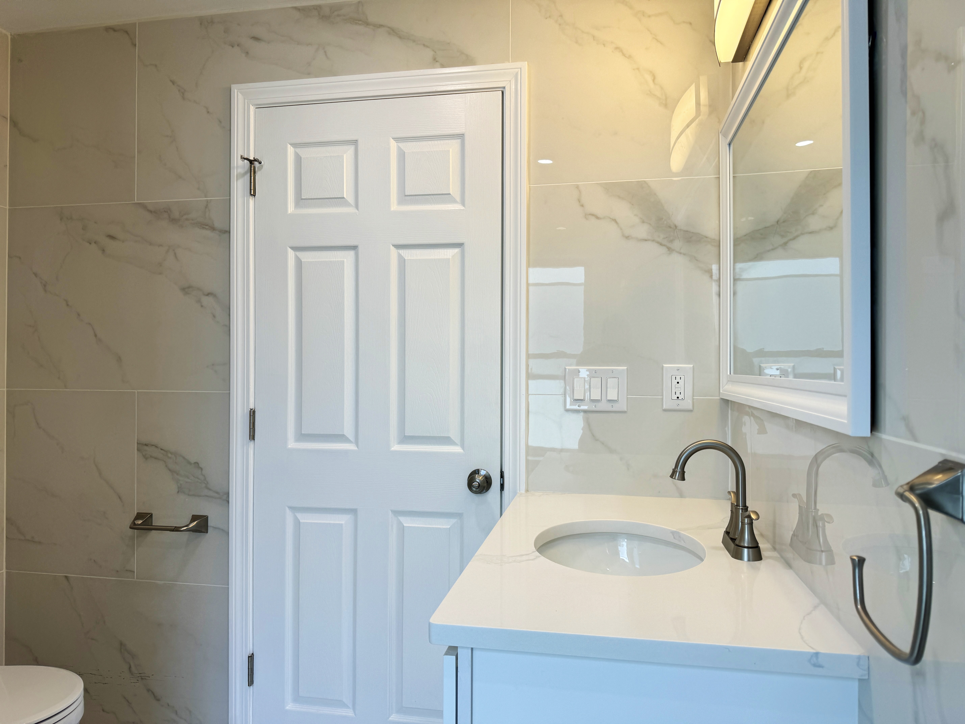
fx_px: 669
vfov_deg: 56.8
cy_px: 362
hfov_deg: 71.6
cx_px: 482
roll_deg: -0.5
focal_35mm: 24
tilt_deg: -0.6
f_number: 1.78
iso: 80
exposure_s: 1/320
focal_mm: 6.86
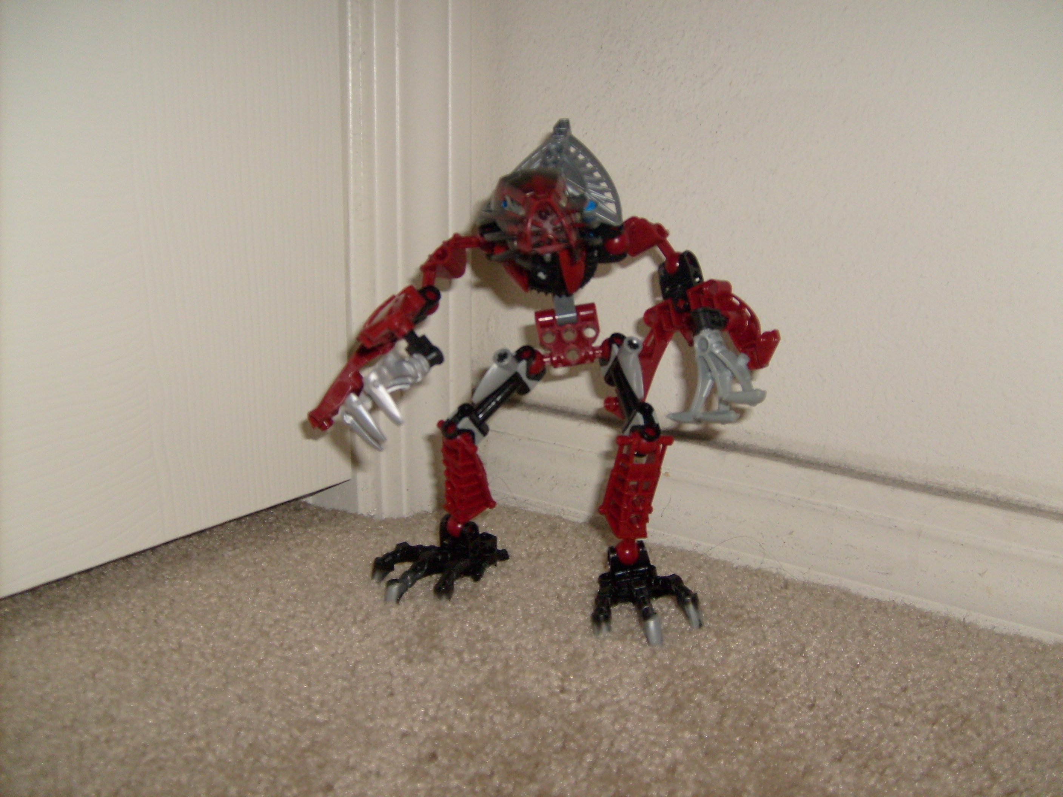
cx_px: 532
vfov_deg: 40.7
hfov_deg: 52.6
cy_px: 398
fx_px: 1075
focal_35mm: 35
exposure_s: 1/45
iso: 100
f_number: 2.8
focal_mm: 5.8
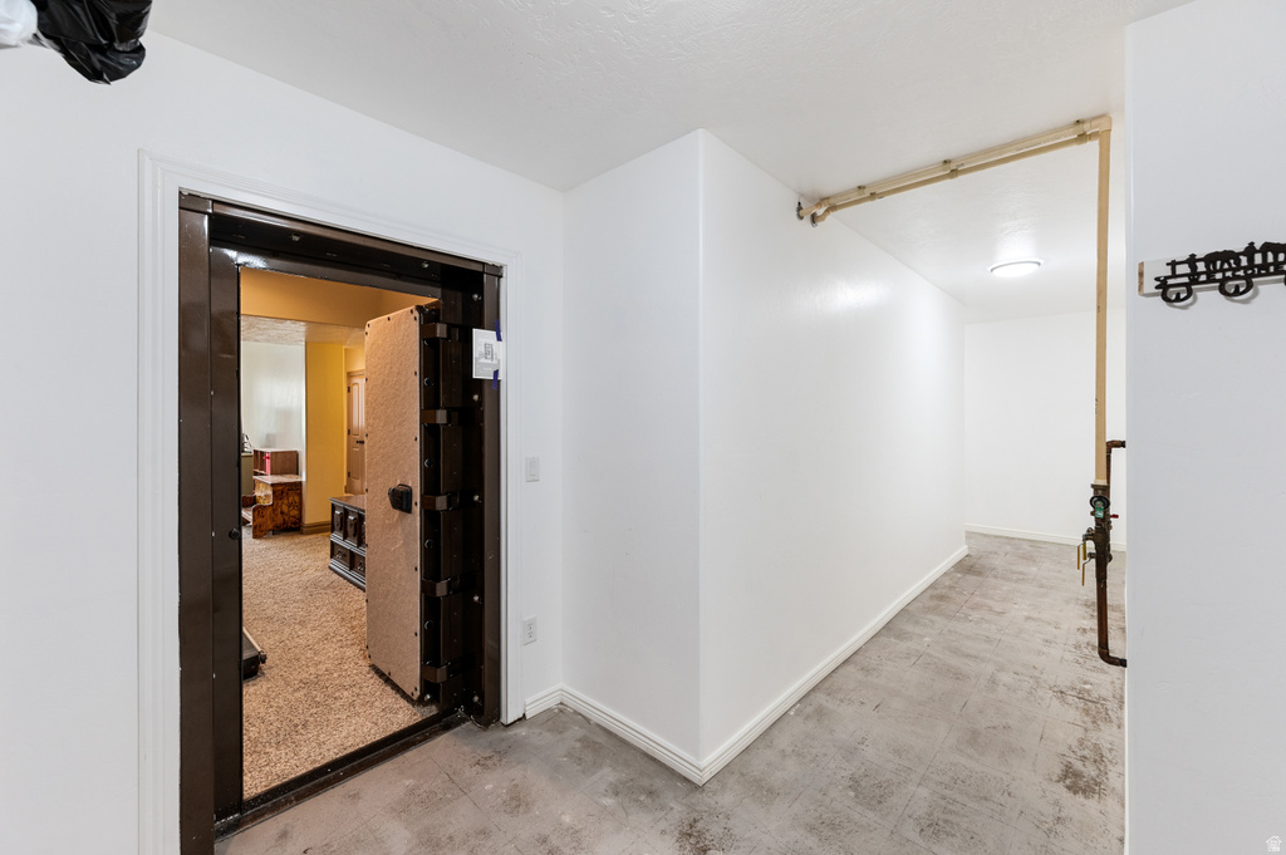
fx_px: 500
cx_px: 643
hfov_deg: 104.3
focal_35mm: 14
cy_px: 428
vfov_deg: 81.1
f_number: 7.1
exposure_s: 1/13
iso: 500
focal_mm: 14
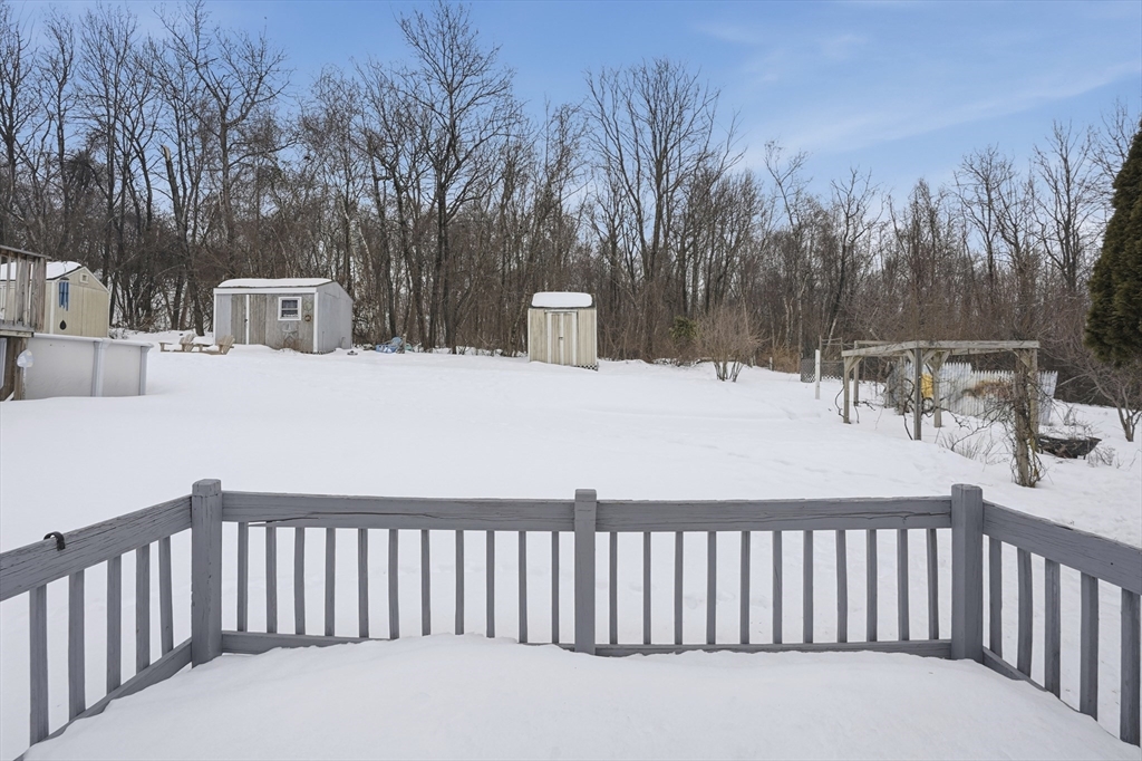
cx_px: 571
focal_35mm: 16
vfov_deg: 73.7
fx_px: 507
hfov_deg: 96.8
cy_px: 380
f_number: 8
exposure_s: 1/8000
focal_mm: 16
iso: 2000
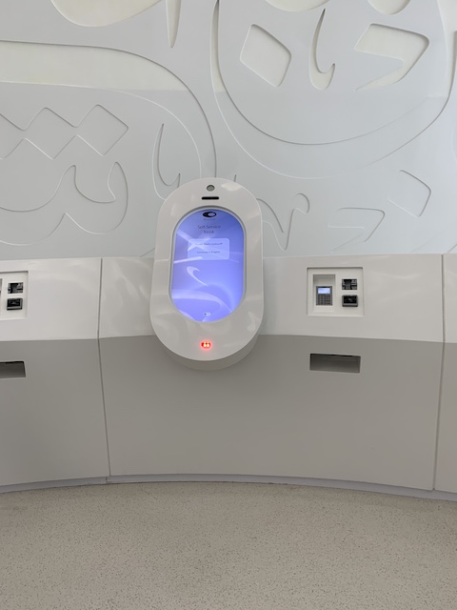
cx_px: 228
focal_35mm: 26
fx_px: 458
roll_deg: +0.2
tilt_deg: -8.5
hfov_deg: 53.1
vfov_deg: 67.3
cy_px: 305
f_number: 1.8
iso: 40
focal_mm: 4.25
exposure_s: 1/111
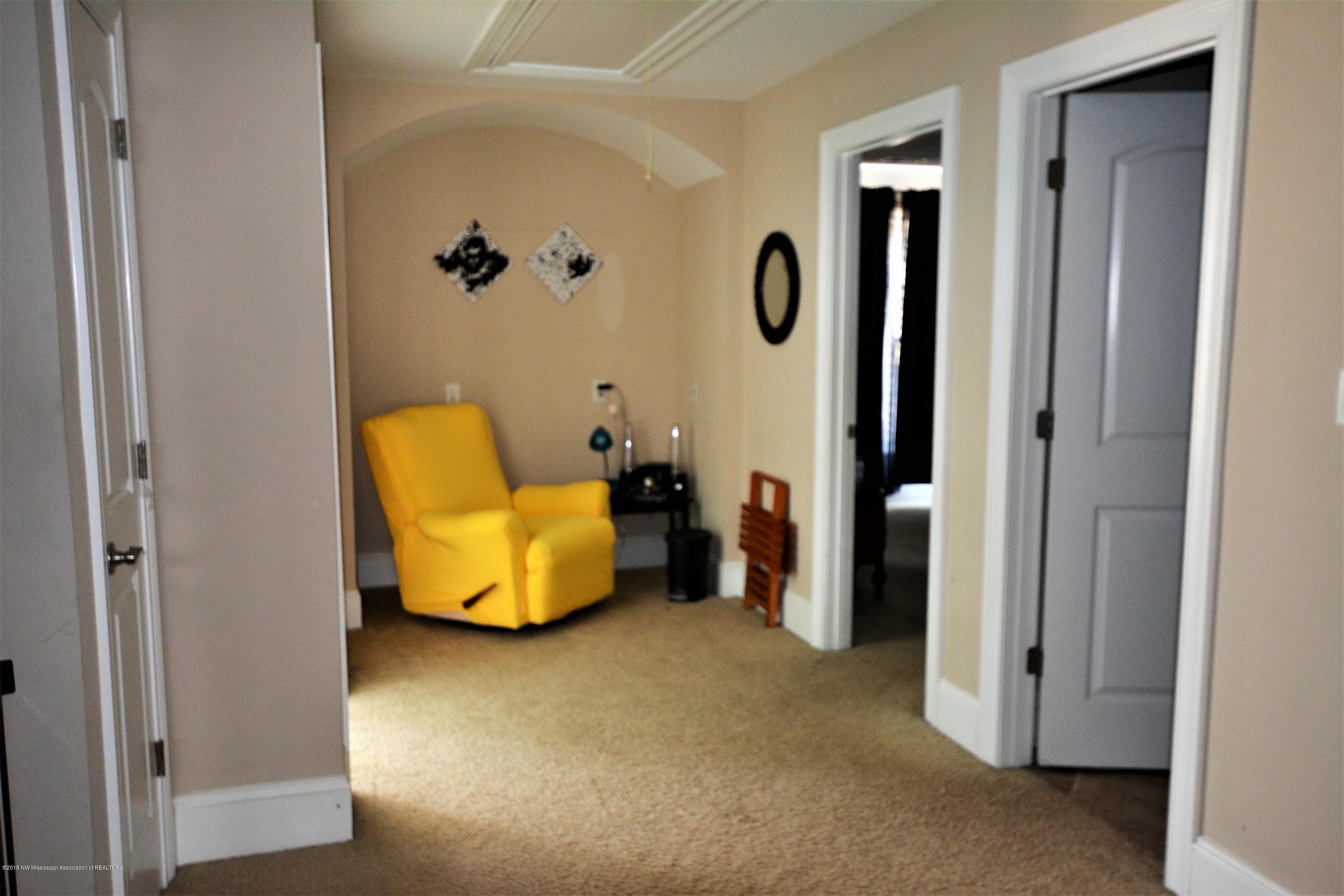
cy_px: 448
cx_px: 672
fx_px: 1120
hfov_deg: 61.9
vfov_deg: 43.6
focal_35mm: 30
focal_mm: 20
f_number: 3.5
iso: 1250
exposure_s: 1/60
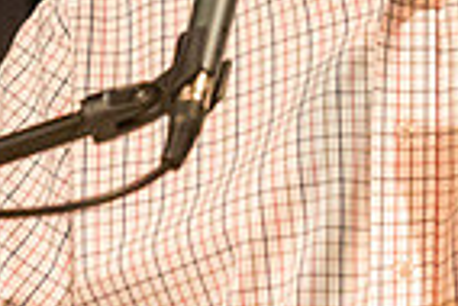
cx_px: 646
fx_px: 4508
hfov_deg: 5.8
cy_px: -228
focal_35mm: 354
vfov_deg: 3.9
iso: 12800
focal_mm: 70
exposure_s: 1/160
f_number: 3.2
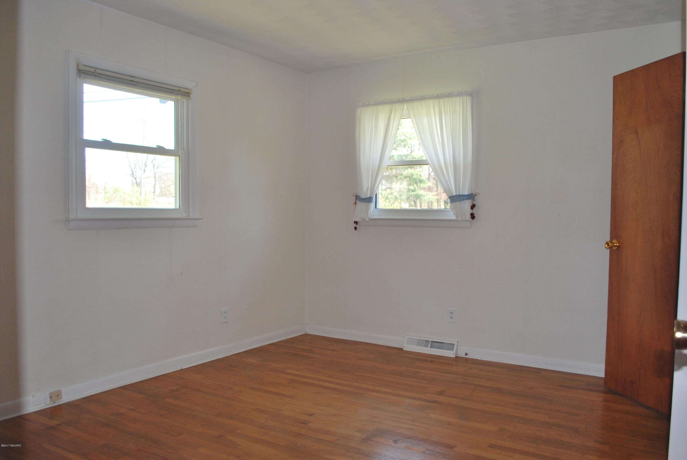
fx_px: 573
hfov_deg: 61.9
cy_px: 230
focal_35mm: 30
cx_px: 344
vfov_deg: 43.7
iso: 200
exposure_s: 1/60
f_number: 3.8
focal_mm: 20
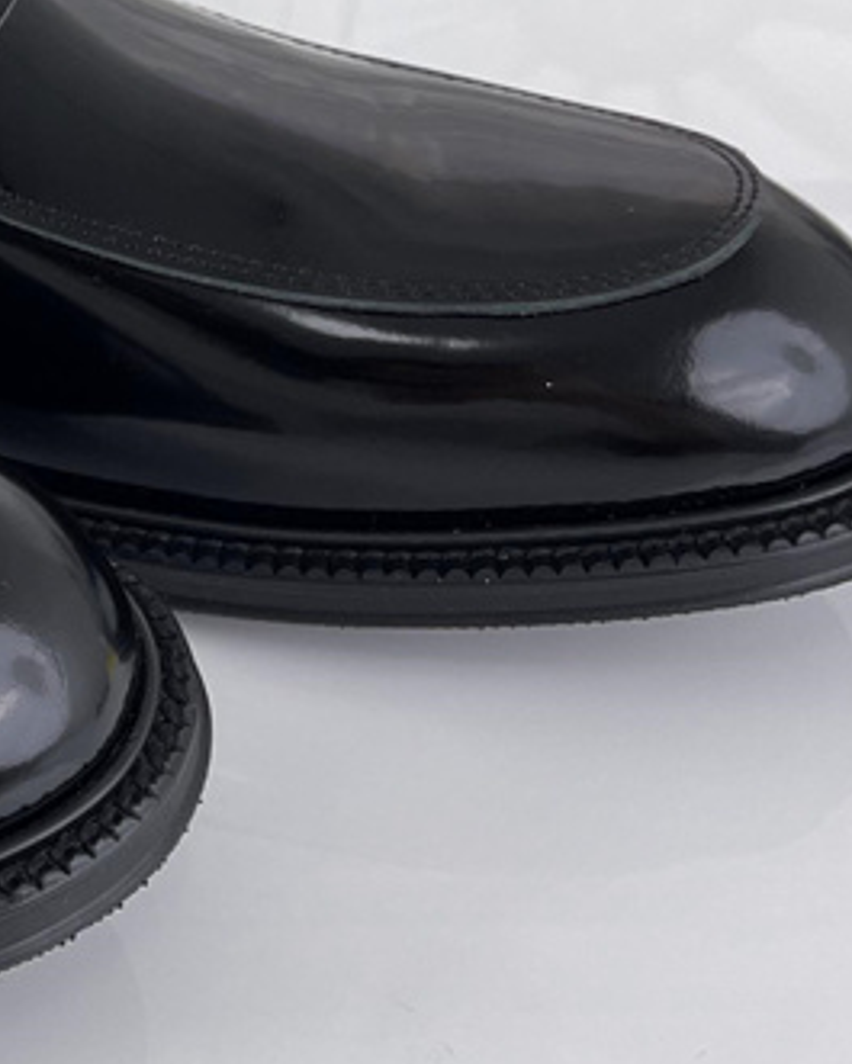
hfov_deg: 14.7
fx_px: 2898
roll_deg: +0.3
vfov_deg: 20.5
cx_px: -678
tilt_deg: -34.7
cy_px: 199
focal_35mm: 92
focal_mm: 4.2
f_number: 1.6
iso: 32
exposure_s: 1/161
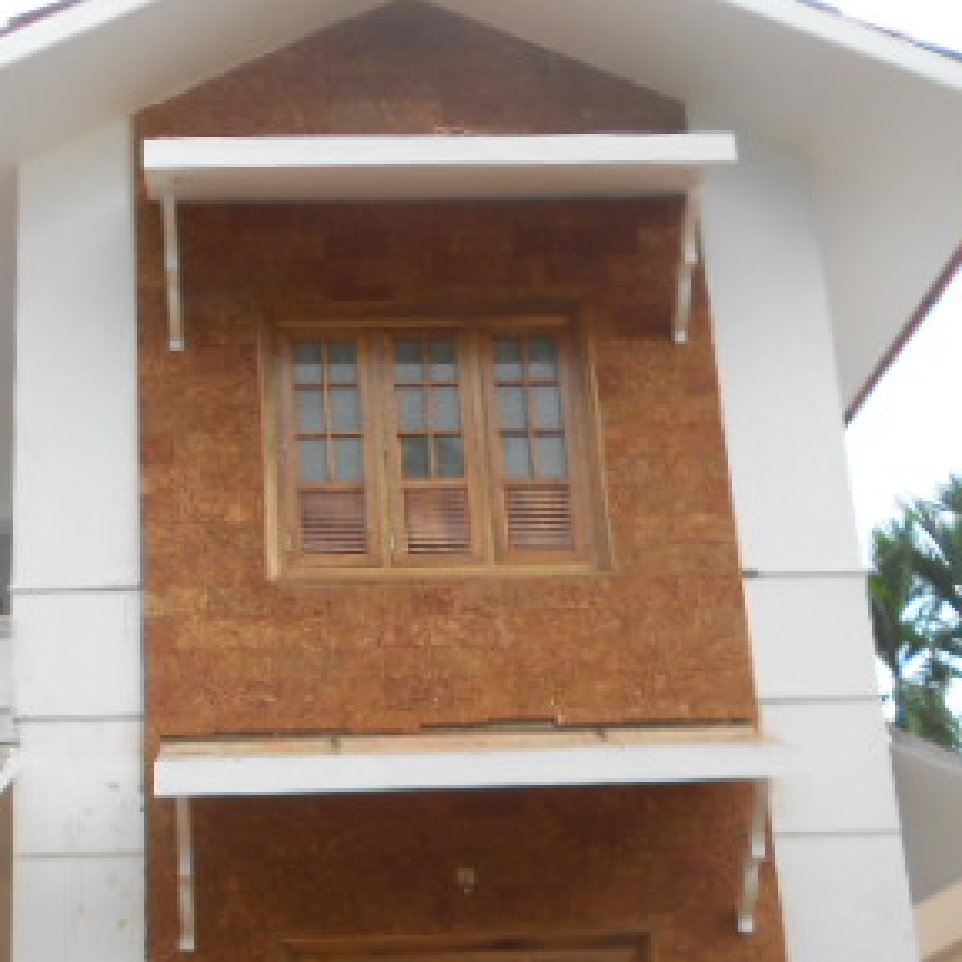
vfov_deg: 32.4
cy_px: 785
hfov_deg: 33.0
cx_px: 304
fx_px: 1604
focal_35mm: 51
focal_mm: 4.6
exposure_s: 1/160
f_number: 3.2
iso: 80
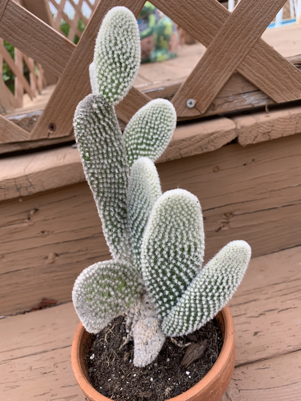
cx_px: 150
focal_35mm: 26
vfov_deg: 67.3
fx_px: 301
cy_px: 200
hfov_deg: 53.1
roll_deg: +12.2
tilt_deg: -26.6
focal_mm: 4.25
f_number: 1.8
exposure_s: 1/121
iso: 50
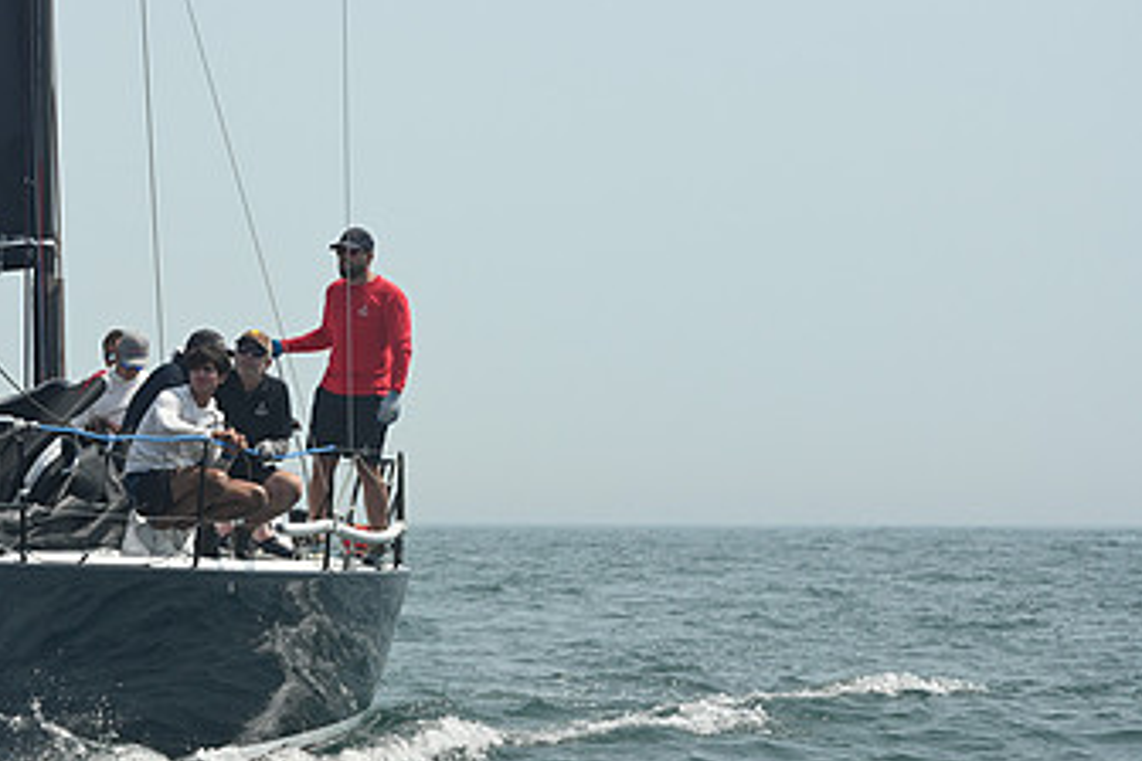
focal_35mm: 207
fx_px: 6566
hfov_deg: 9.9
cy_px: 481
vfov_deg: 6.6
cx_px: 184
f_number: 8
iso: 320
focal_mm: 120
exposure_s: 1/1250
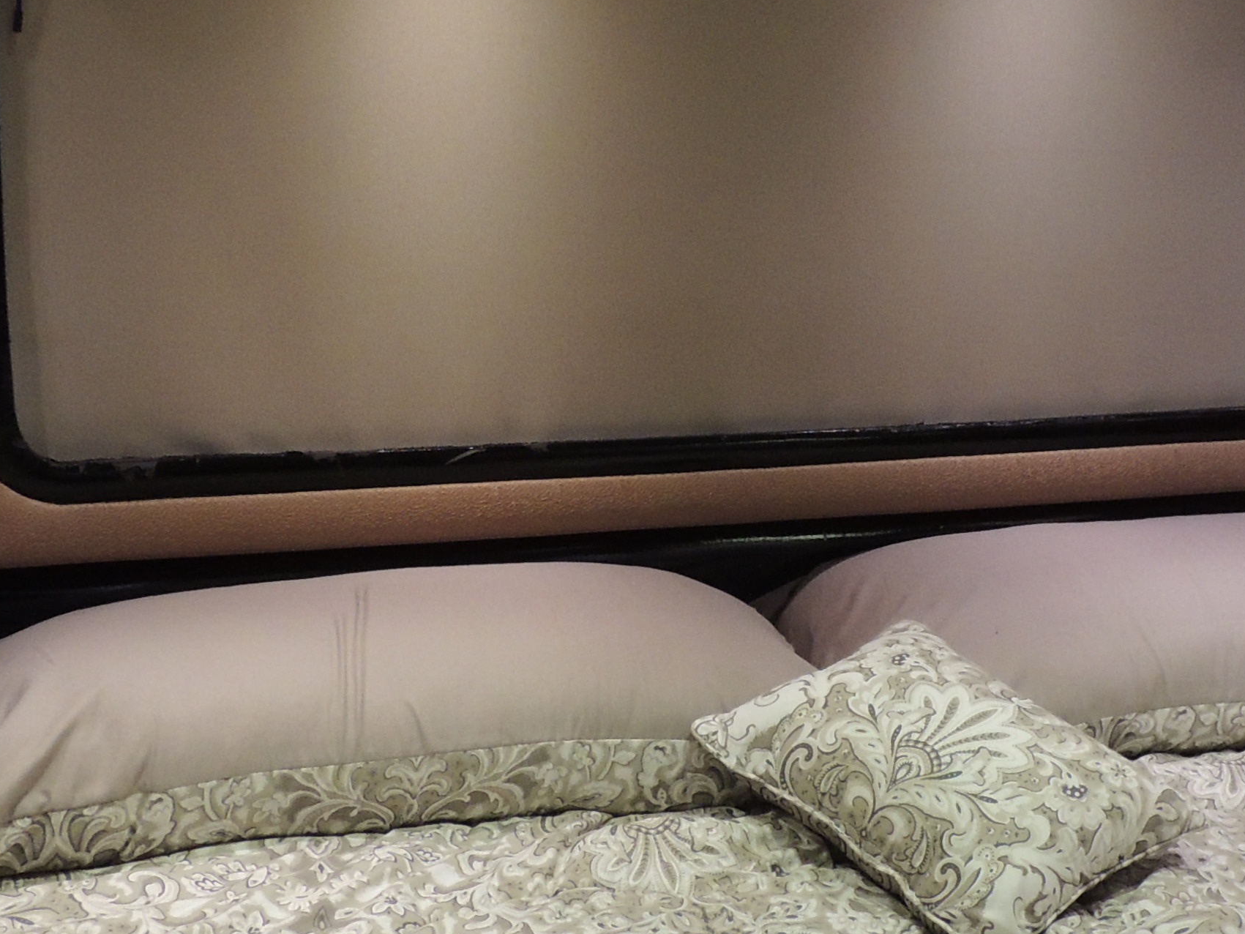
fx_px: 2338
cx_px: 763
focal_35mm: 65
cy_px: 539
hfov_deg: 29.7
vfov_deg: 22.6
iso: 360
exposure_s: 1/30
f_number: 3
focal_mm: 4.3
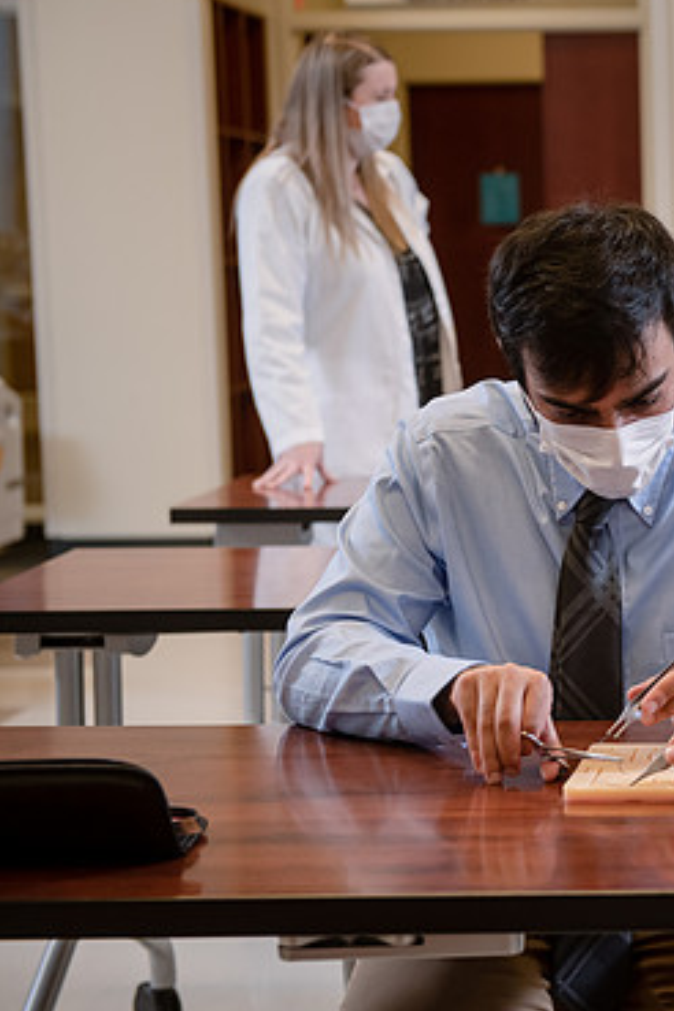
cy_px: 489
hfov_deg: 15.0
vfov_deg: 23.1
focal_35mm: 88
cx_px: 792
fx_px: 2471
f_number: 4
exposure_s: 1/160
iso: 1000
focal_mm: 56
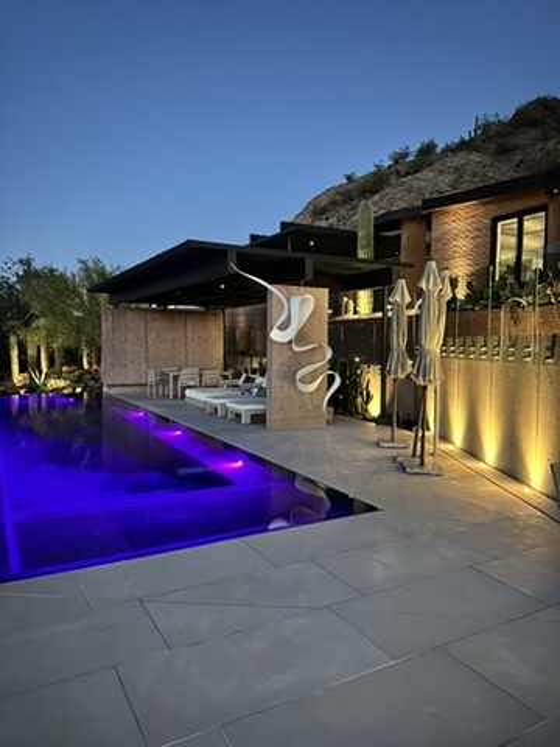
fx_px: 518
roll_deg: +0.0
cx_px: 280
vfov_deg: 71.6
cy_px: 374
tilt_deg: -3.4
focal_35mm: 24
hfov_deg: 56.8
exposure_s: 1/15
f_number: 1.78
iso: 1600
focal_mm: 6.86
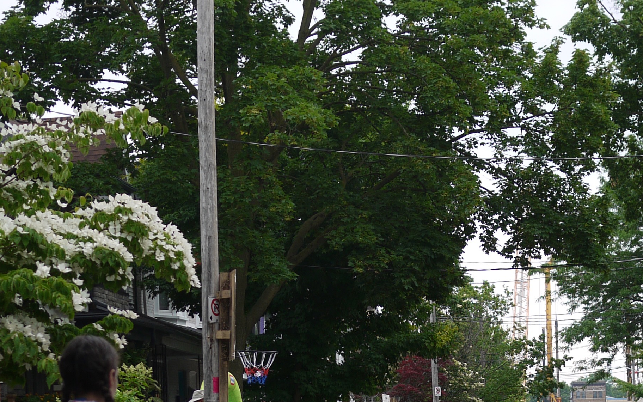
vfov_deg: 13.7
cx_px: 415
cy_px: 473
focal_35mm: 93
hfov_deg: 22.3
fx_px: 1630
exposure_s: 1/800
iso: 100
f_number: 2
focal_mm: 20
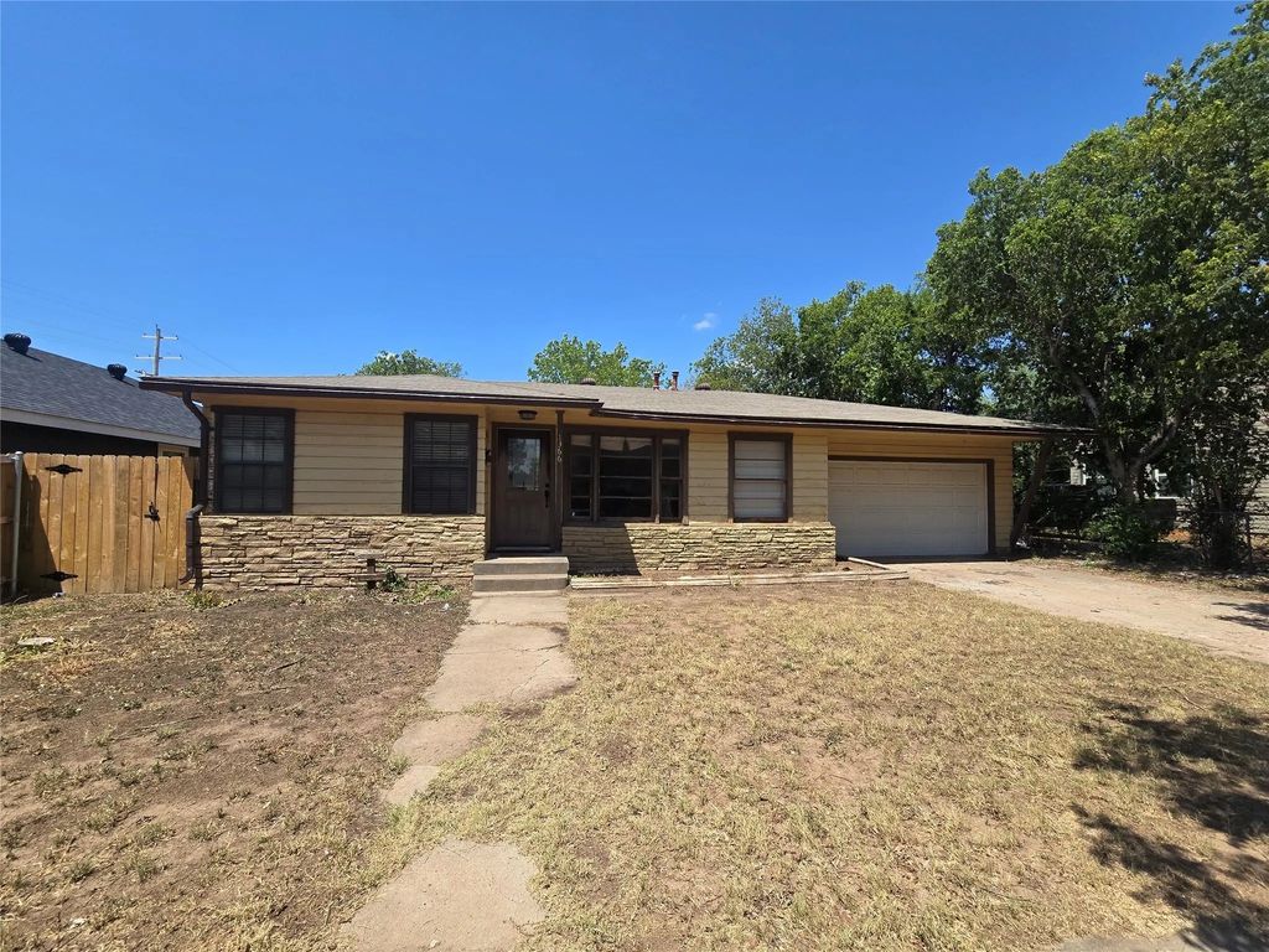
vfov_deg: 89.9
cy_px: 476
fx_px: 477
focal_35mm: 13
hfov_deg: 106.2
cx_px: 634
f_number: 2.2
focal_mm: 2.2
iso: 50
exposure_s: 1/2077
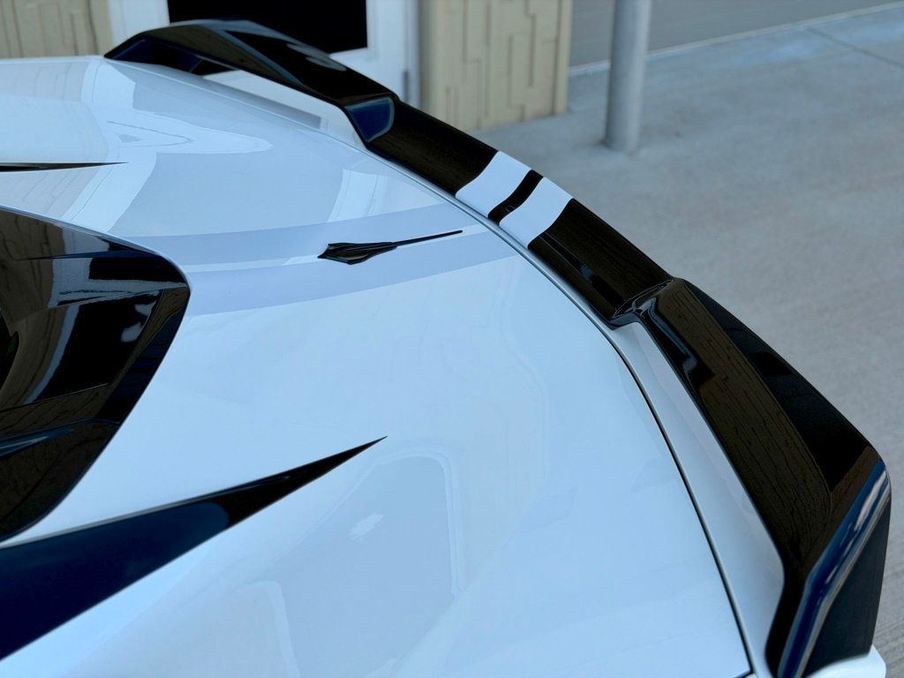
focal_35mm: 48
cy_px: 339
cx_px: 452
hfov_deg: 39.7
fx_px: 1254
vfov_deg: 30.3
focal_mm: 6.76
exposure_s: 1/1838
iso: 64
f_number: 1.78
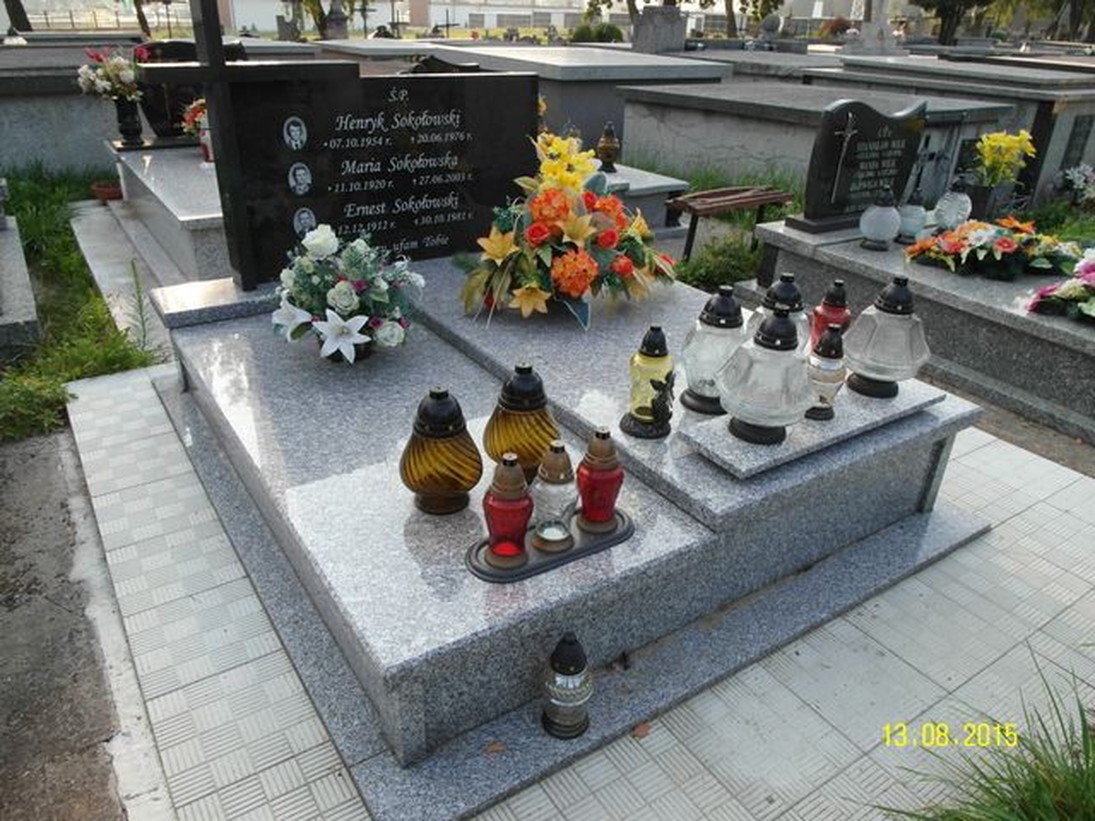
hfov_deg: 71.6
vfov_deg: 56.8
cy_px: 410
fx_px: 759
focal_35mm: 24
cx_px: 548
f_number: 3.9
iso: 80
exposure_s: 1/125
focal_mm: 5.2
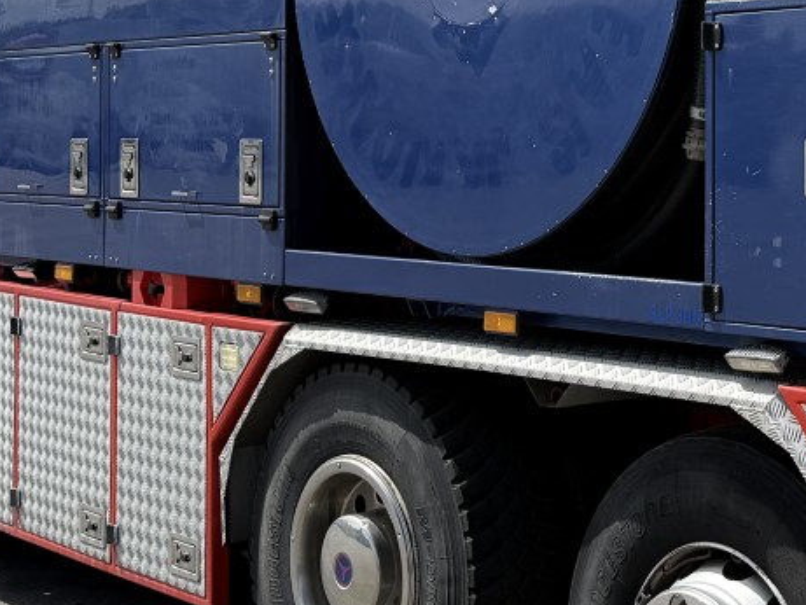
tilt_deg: +1.8
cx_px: 848
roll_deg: -1.5
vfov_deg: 19.5
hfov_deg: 24.5
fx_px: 1747
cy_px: 128
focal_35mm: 75
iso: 100
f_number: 1.78
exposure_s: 1/2611
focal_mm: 6.76
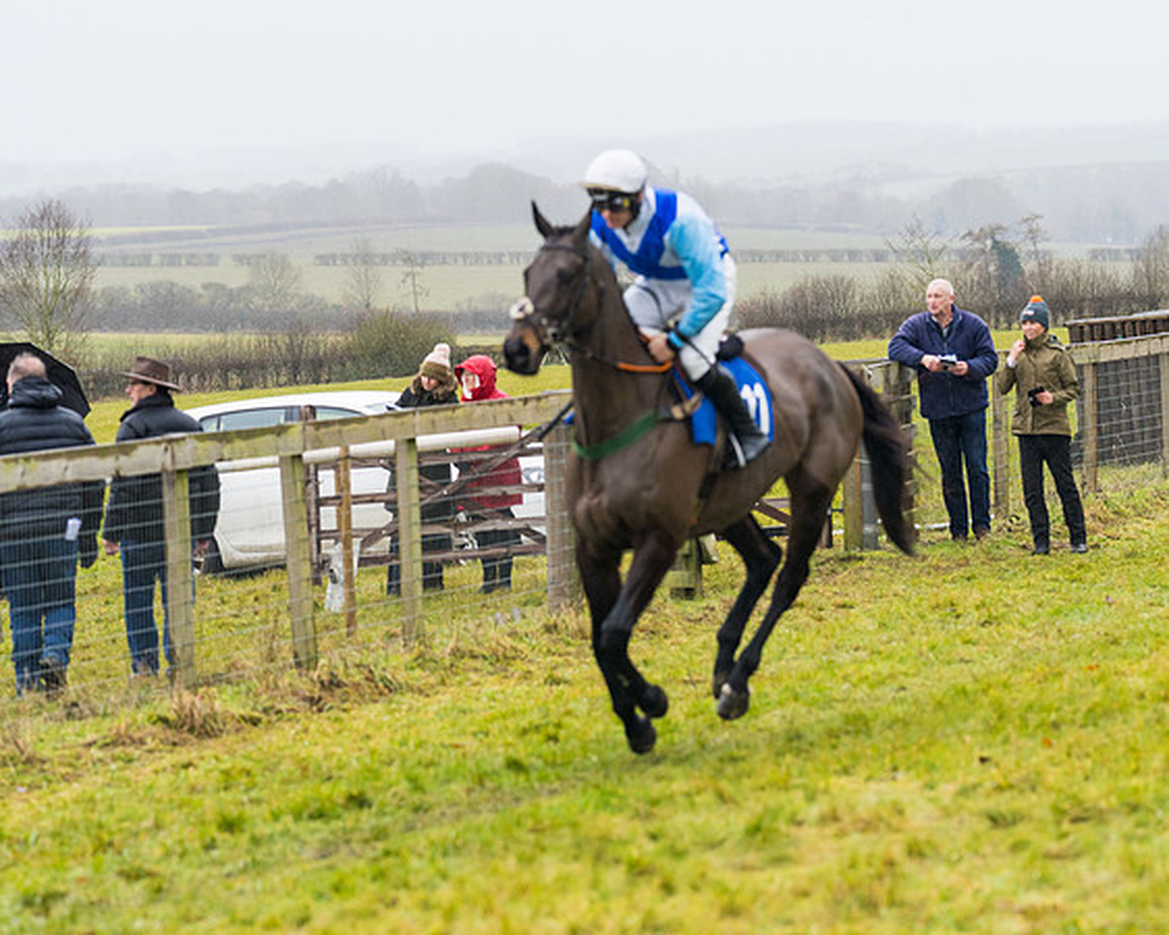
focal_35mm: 161
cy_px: 496
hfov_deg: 12.0
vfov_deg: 9.6
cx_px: 578
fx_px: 5580
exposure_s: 1/1000
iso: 800
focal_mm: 135
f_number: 4
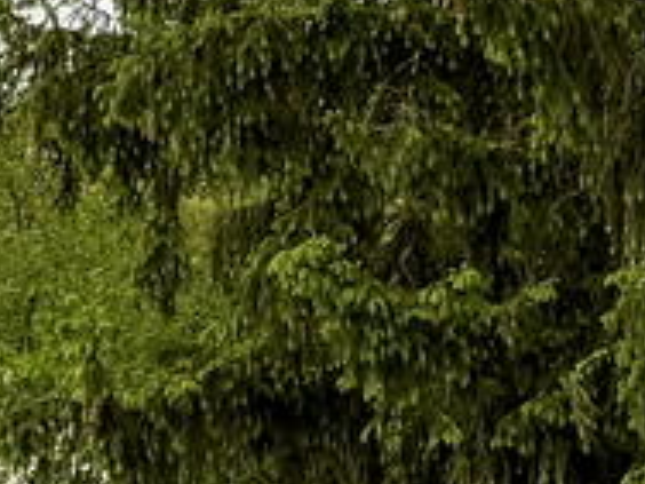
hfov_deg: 9.7
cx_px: -796
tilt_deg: +4.2
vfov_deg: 8.0
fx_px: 3428
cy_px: -93
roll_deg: +0.6
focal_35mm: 184
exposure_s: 1/2169
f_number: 1.78
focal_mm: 6.76
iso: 100
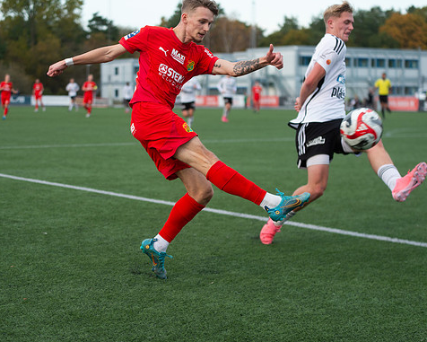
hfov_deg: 23.8
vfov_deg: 19.2
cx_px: 178
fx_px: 1011
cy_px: 170
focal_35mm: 80
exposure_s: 1/1000
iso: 640
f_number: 3.2
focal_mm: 70
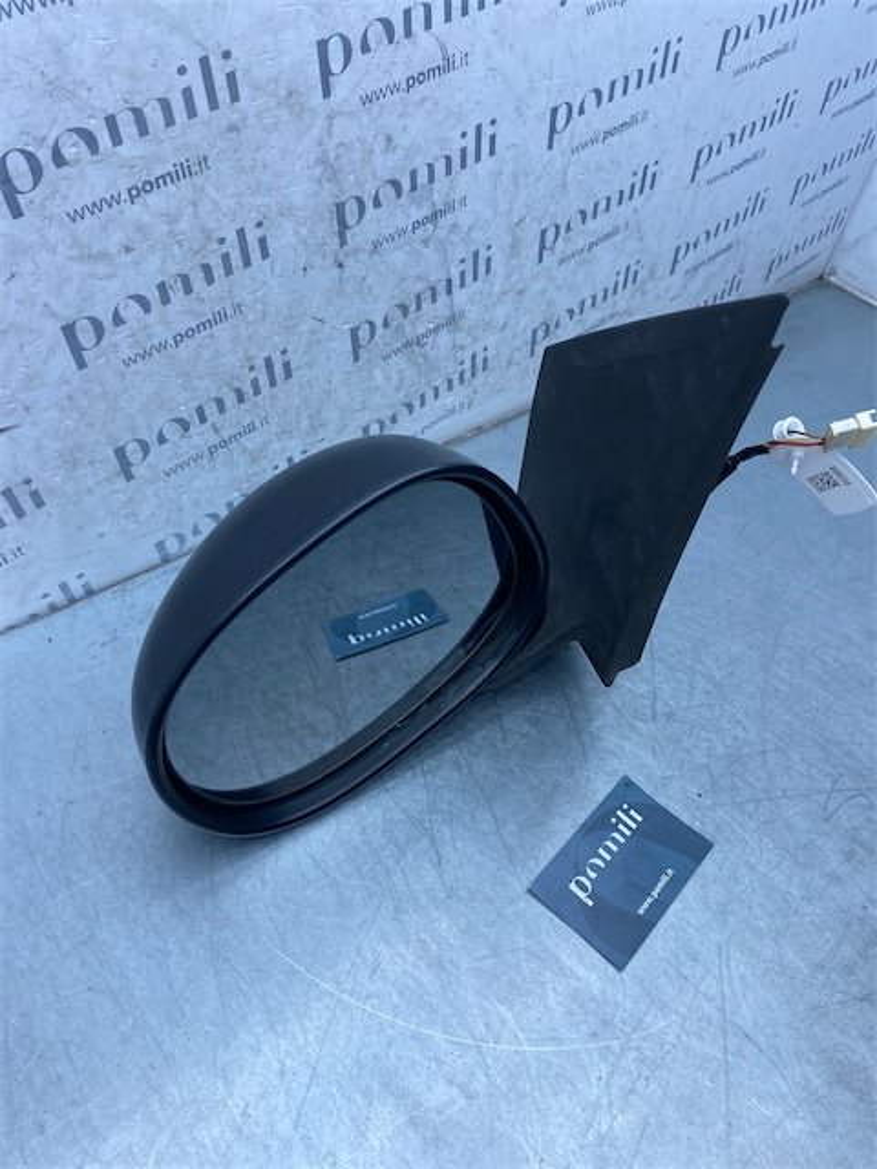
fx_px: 878
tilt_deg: -45.5
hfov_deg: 53.1
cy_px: 584
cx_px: 438
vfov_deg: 67.3
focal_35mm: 26
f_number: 1.8
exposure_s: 1/877
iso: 32
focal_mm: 4.25
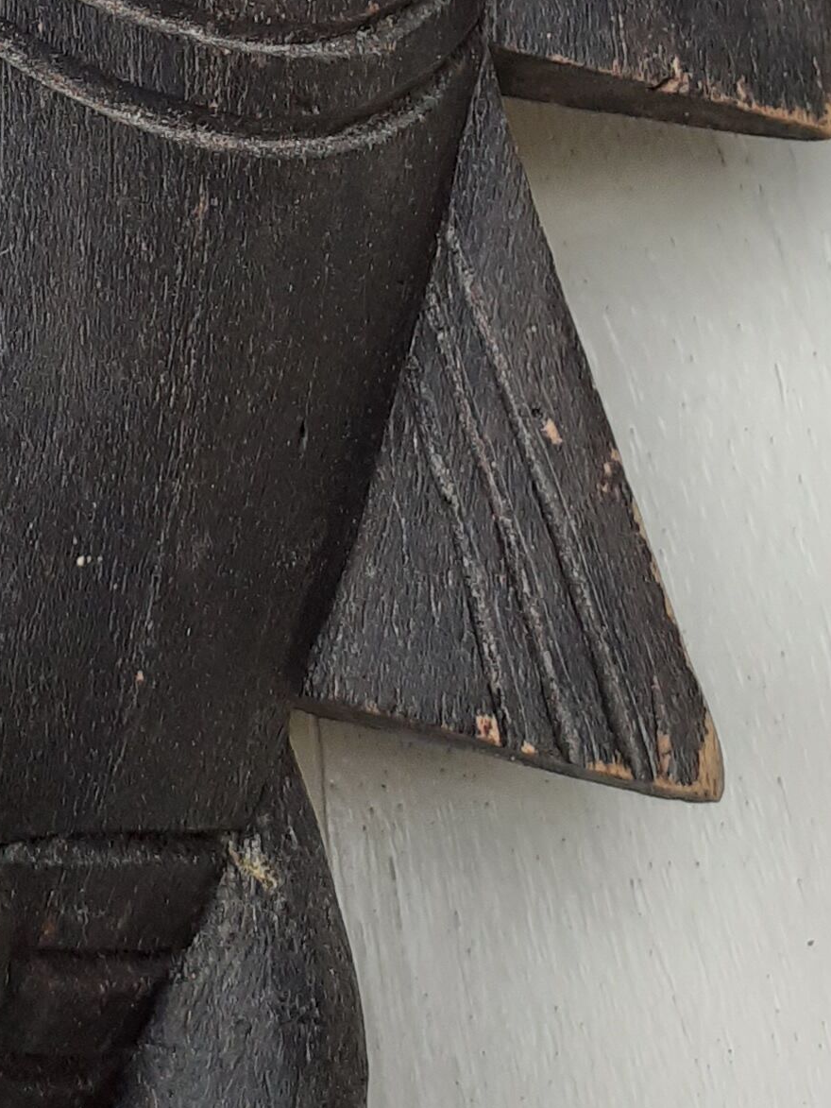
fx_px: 3040
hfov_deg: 15.2
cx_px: -46
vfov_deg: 19.7
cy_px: -128
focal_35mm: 95
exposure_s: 1/394
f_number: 1.9
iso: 40
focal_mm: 3.6
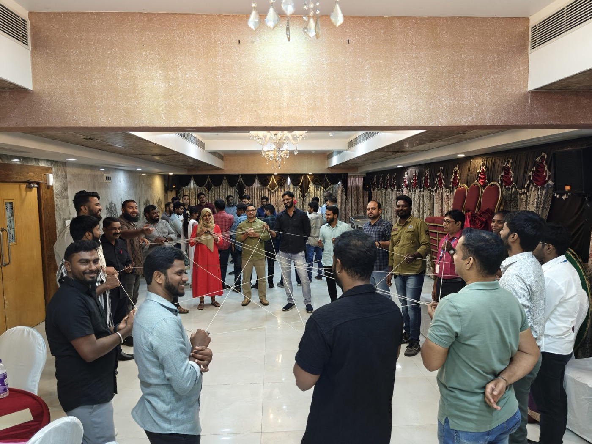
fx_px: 393
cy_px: 222
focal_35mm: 23
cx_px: 296
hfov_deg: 73.9
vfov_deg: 58.9
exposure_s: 1/100
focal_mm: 6.06
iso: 800
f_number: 1.6
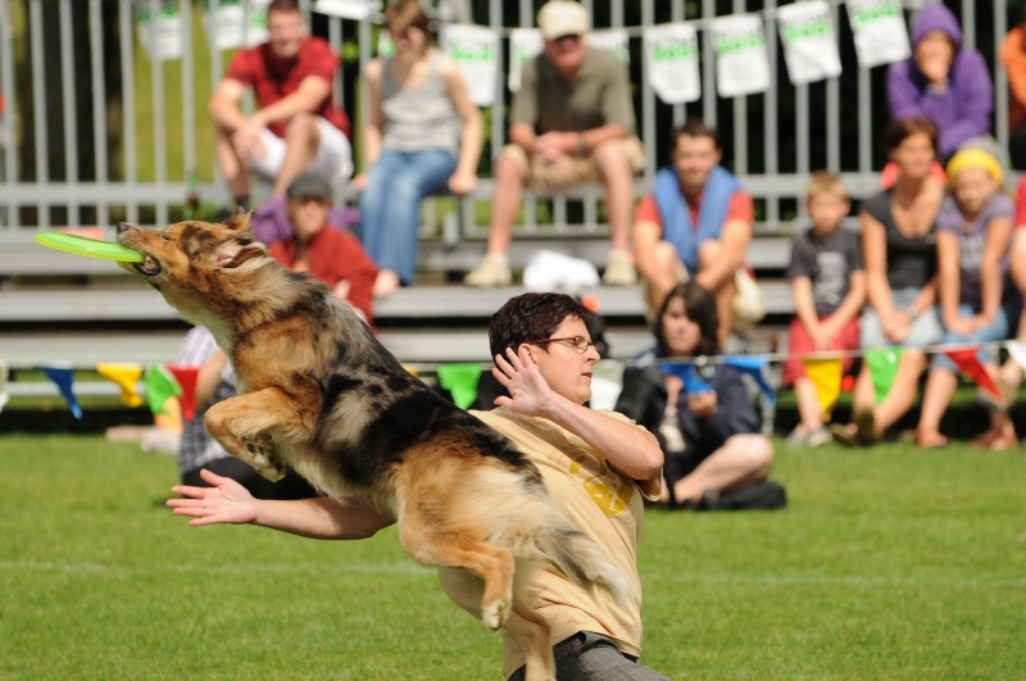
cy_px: 340
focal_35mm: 300
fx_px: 8538
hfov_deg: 6.9
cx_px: 513
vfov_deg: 4.6
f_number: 4
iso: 200
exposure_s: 1/1600
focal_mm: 200
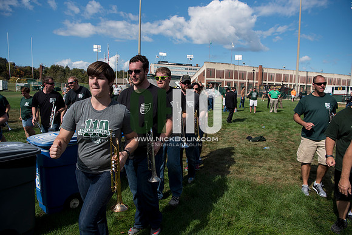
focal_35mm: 24
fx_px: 235
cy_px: 118
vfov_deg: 53.2
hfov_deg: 73.7
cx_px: 176
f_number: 4.5
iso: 250
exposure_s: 1/2500
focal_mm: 24
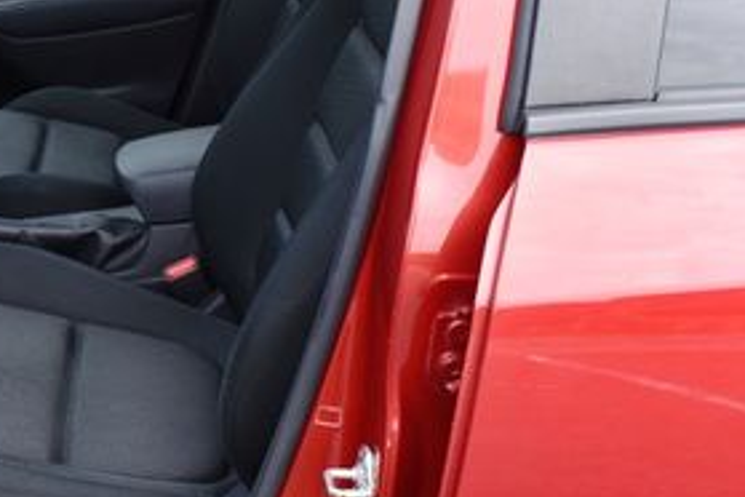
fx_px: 1283
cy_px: 180
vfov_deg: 21.9
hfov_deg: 31.0
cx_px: 88
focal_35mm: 62
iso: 250
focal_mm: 18
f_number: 5.6
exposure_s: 1/250
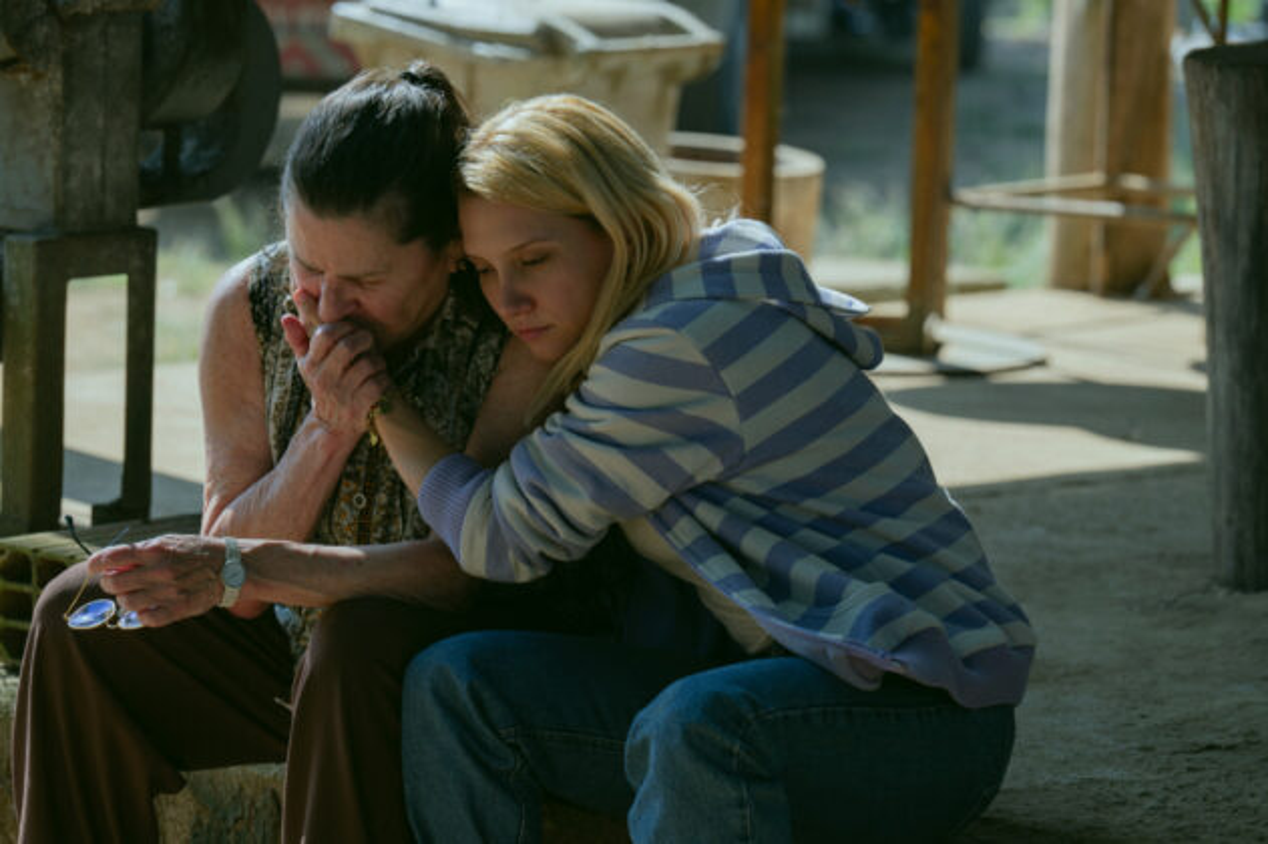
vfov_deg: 8.3
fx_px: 5808
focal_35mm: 165
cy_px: 422
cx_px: 634
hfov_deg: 12.5
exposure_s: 1/200
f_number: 5.6
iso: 125
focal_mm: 165
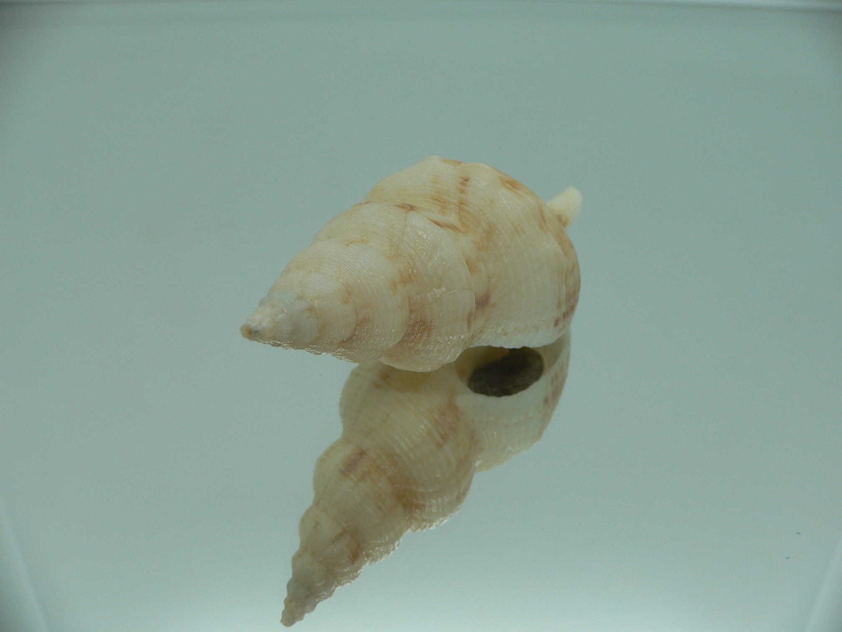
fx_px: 851
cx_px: 421
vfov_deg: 40.7
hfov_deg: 52.6
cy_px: 316
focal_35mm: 35
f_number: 2.8
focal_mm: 4.6
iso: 80
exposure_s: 1/60
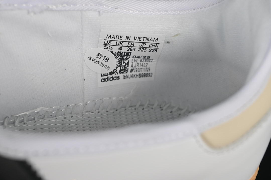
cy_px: 90
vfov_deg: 18.2
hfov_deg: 27.0
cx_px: 136
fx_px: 565
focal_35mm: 75
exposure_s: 1/80
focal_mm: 50
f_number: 7.1
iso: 125
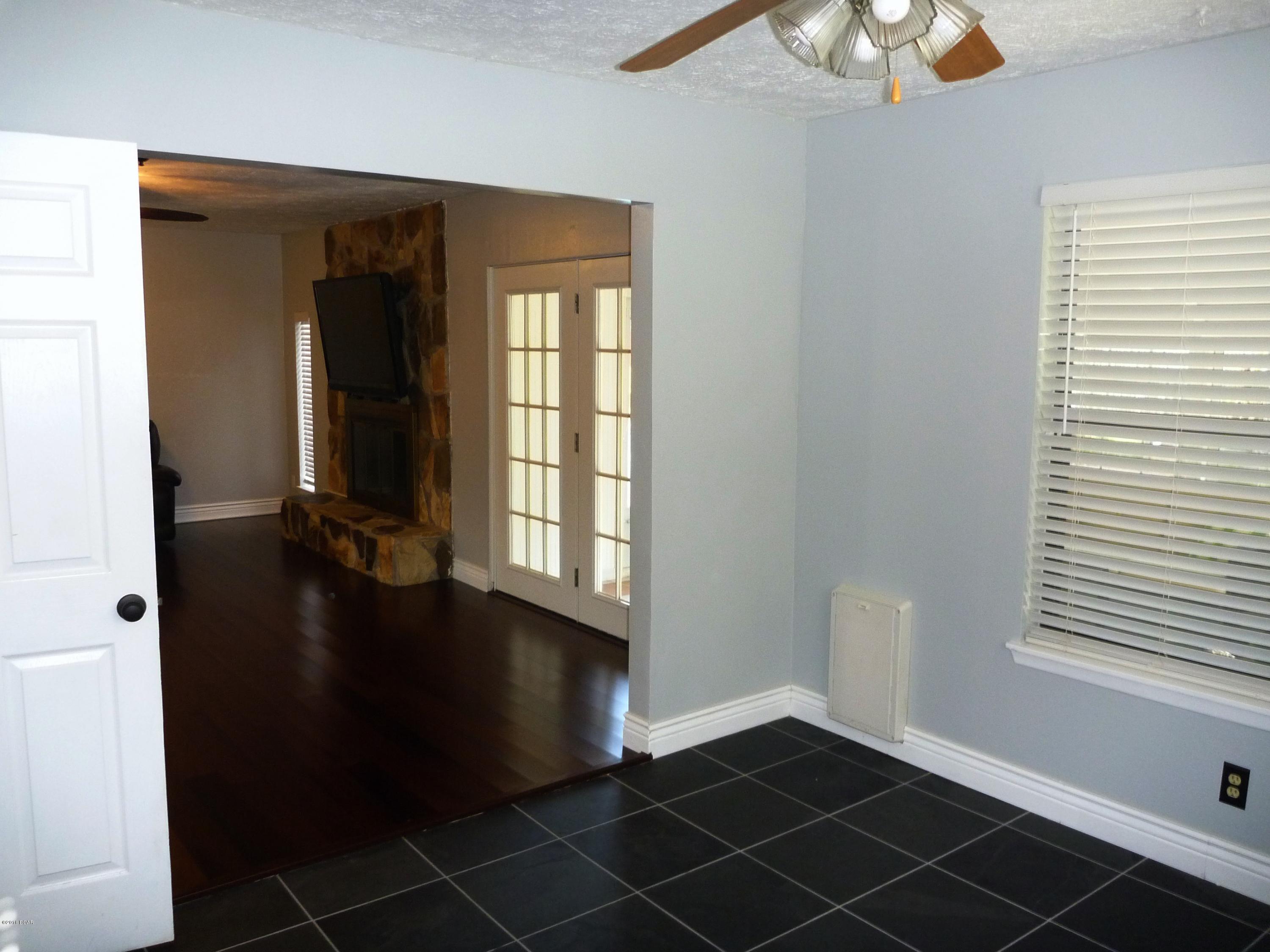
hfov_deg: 63.4
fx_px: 1027
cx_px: 635
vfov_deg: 49.7
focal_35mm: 28
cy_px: 476
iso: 320
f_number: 3.3
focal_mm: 4.9
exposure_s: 1/30
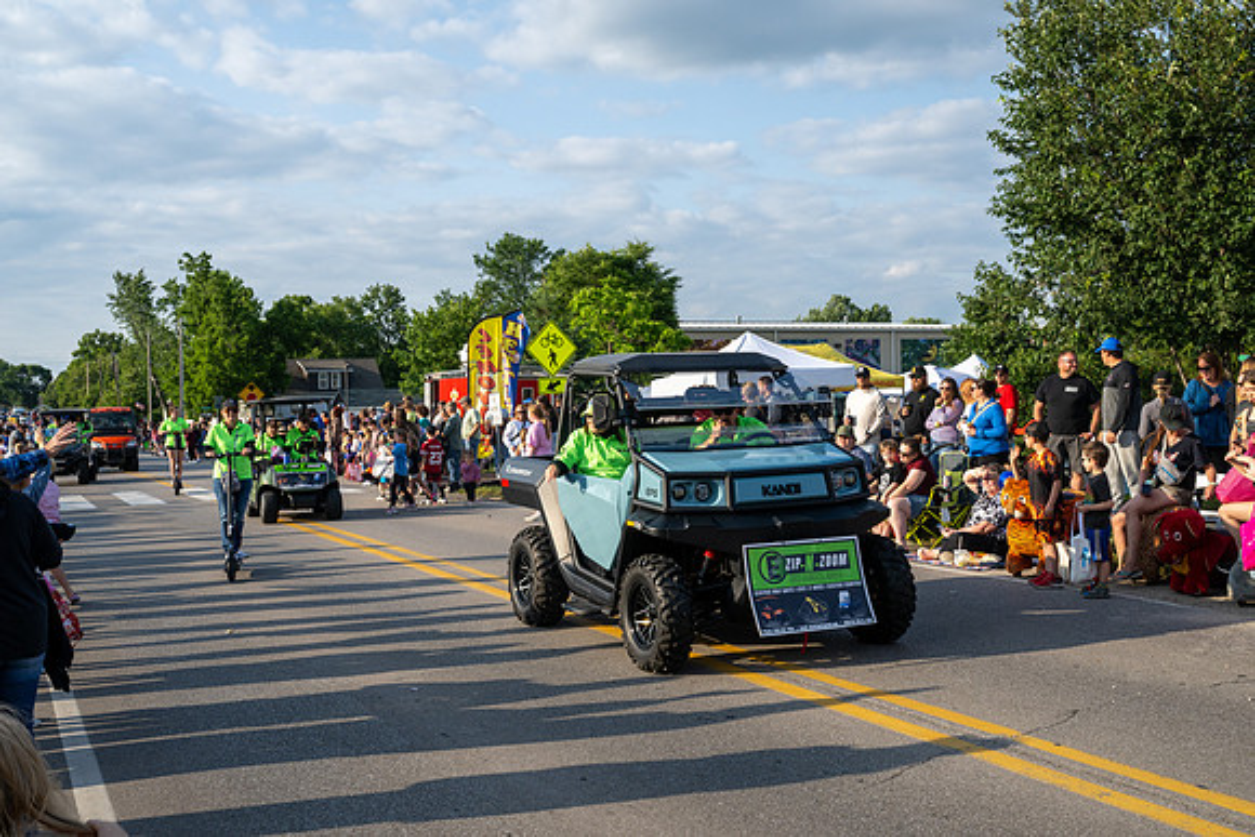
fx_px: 1325
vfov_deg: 35.1
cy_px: 418
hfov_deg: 50.7
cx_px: 628
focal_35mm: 38
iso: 250
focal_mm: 38
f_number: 13
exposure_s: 1/250
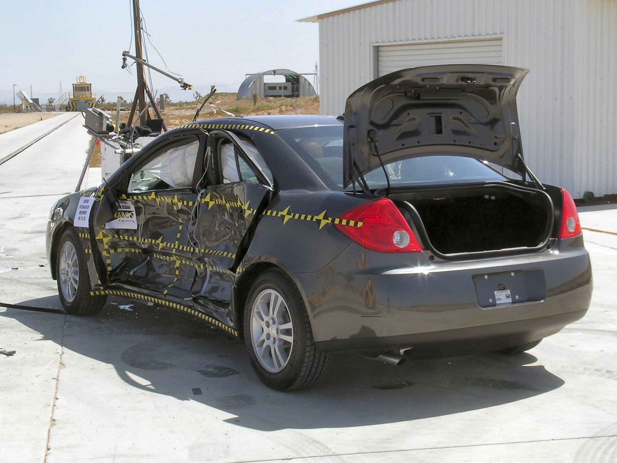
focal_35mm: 53
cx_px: 308
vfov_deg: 27.5
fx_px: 945
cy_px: 232
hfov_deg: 36.2
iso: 50
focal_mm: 11.1
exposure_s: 1/190
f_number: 7.9
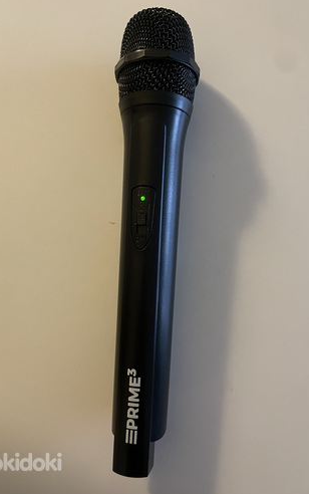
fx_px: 377
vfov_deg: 66.4
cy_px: 246
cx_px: 150
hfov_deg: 44.6
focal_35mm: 28
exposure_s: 1/50
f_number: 1.6
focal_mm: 4.2
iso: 500
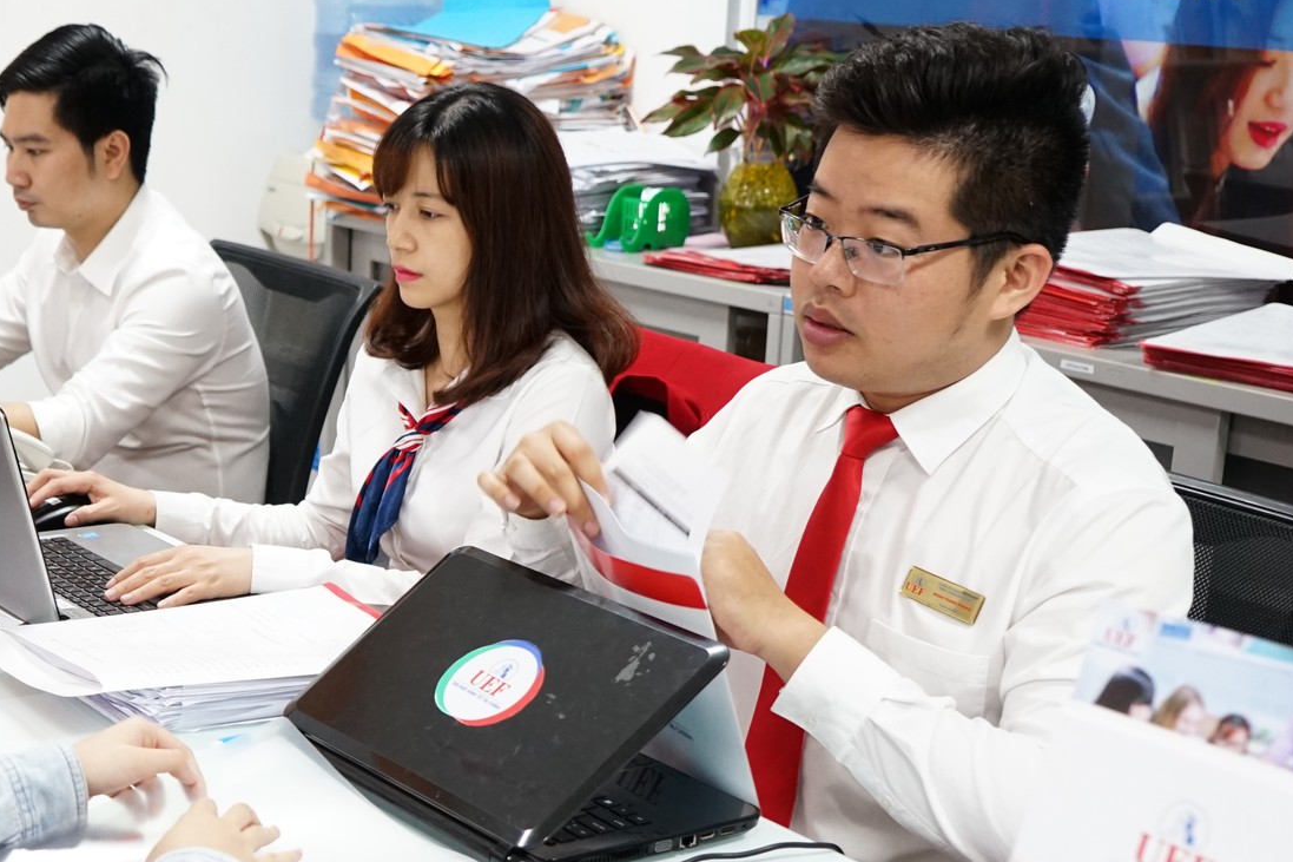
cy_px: 591
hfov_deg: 31.3
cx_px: 194
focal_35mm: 62
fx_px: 2226
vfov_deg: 21.8
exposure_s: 1/80
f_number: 4
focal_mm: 34
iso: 1600
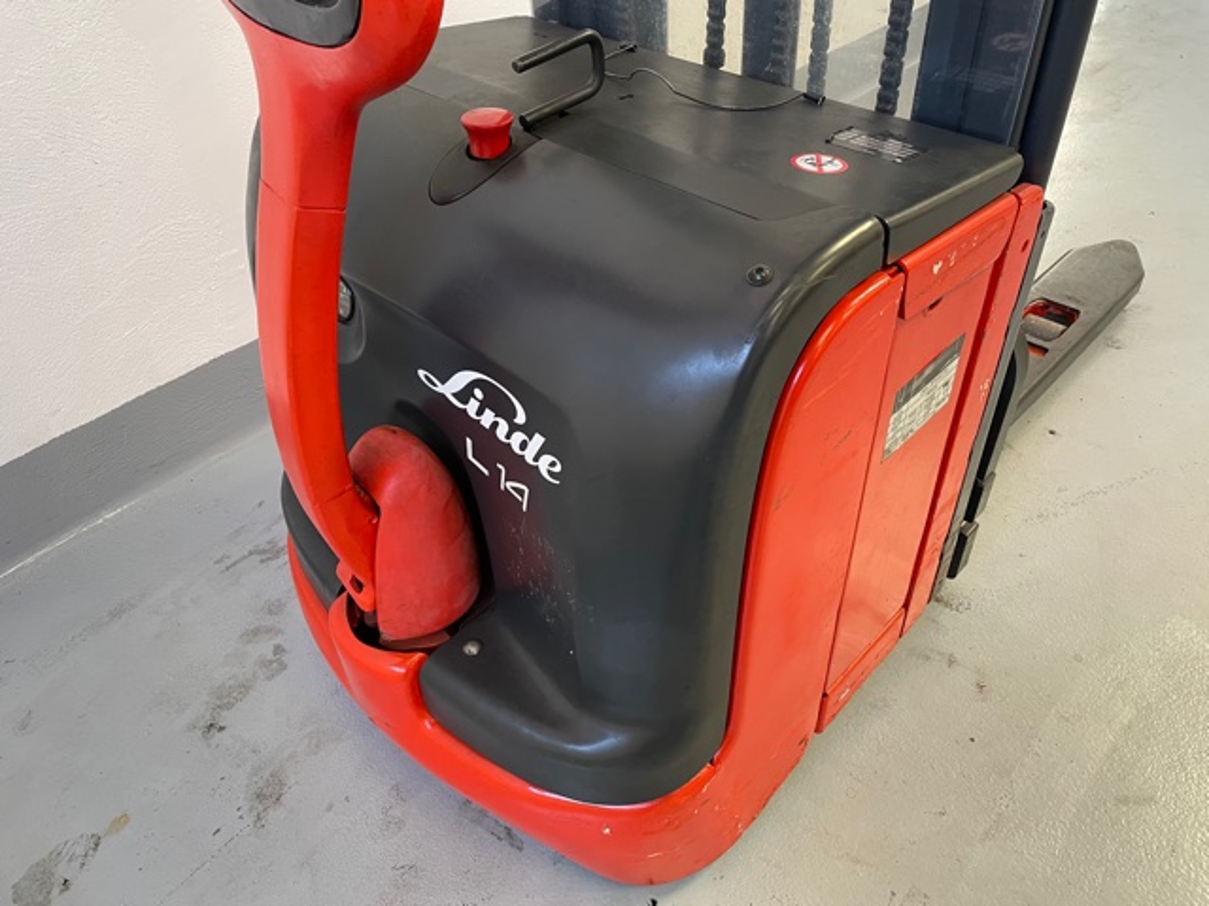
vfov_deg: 53.1
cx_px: 604
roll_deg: +3.7
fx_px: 908
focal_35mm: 26
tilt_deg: -41.1
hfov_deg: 67.3
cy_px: 453
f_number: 1.6
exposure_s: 1/60
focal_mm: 4.2
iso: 200
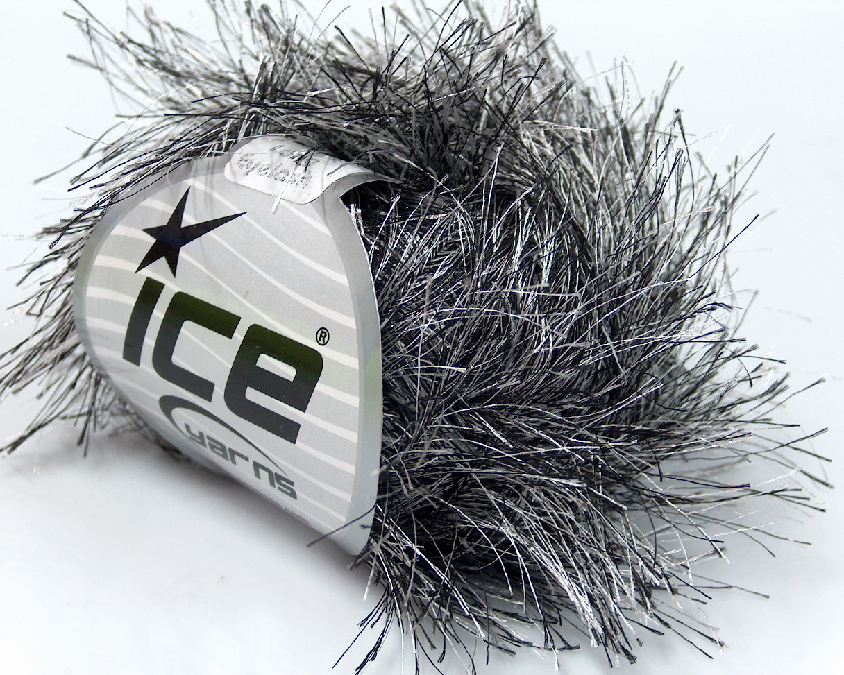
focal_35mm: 75
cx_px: 410
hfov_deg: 25.4
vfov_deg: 20.4
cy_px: 337
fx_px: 1874
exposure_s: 1/4.43
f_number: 2.9
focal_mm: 14.73
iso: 100
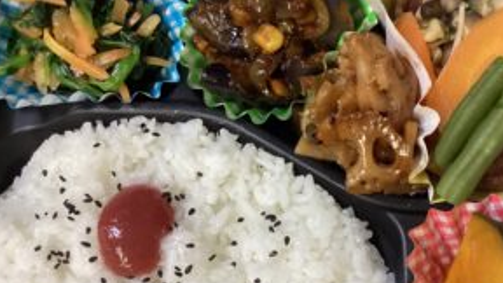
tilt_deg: -72.0
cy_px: 160
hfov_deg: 46.1
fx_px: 587
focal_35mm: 44
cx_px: 307
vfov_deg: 27.1
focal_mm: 3.3
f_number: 2.4
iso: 250
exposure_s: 1/60
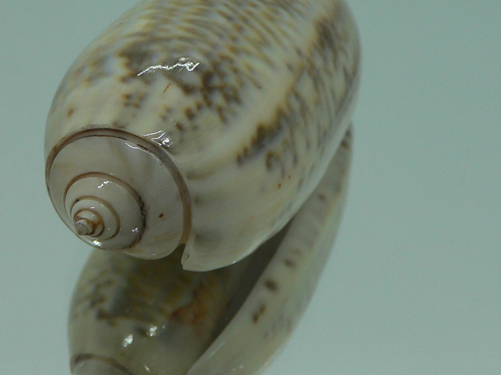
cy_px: 150
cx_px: 201
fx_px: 926
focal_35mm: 64
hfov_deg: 30.2
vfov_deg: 22.9
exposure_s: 1/60
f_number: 2.8
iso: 80
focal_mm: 4.6
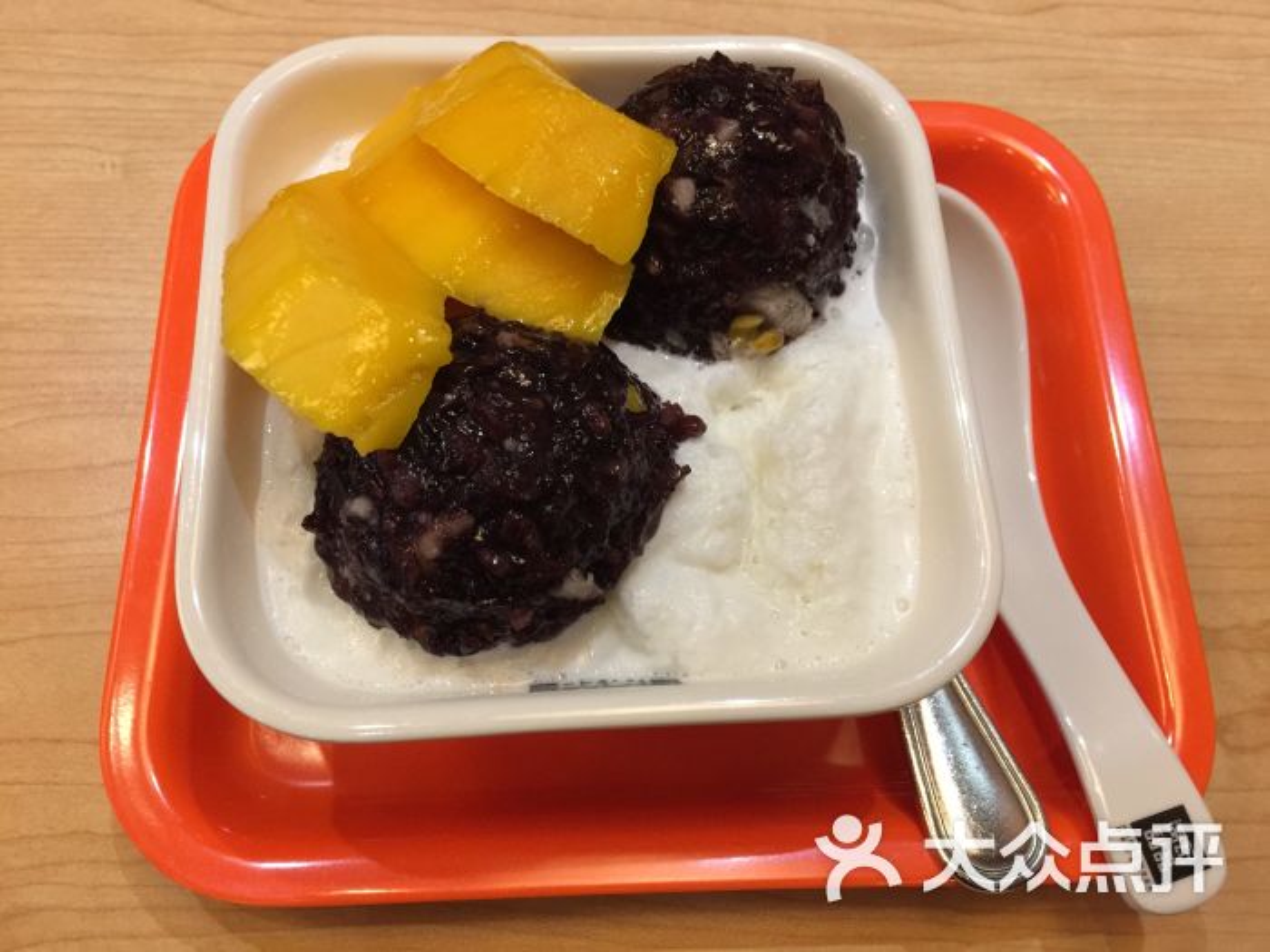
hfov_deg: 61.7
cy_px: 476
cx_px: 635
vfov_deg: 48.2
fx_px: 1064
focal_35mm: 29
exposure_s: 1/17
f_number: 2.2
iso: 125
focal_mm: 4.15
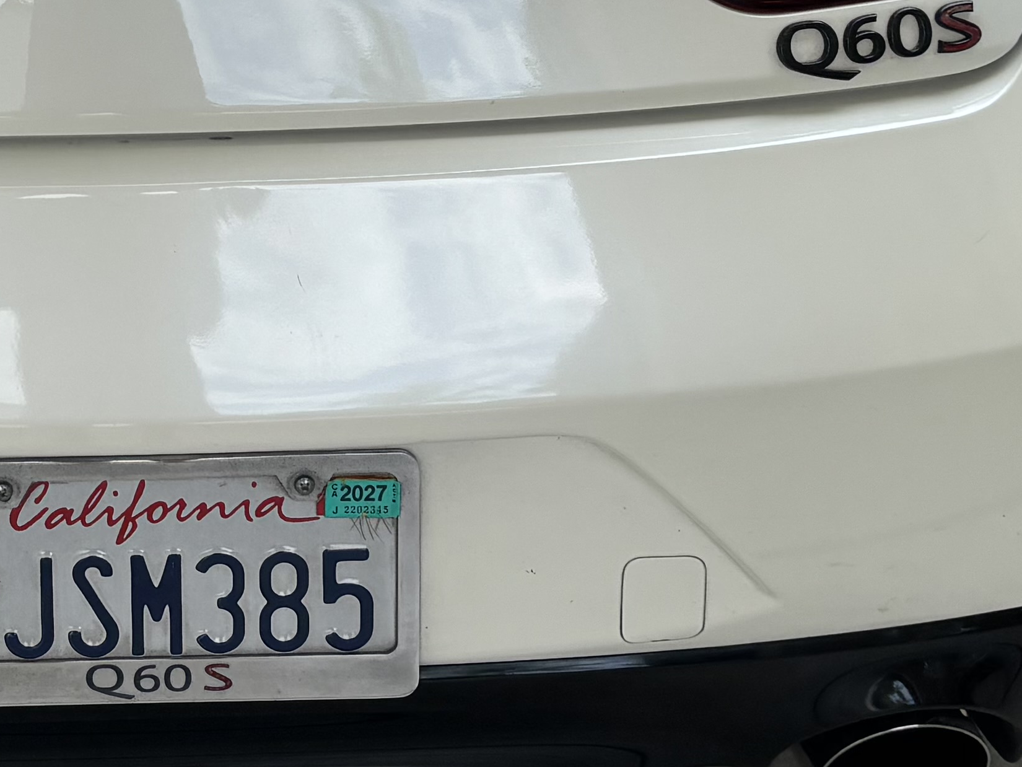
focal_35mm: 90
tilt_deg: -25.1
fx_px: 2658
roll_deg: +1.6
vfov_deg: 16.0
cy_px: -51
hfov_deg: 21.3
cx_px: 95
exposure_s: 1/1984
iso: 50
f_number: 1.6
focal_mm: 5.96
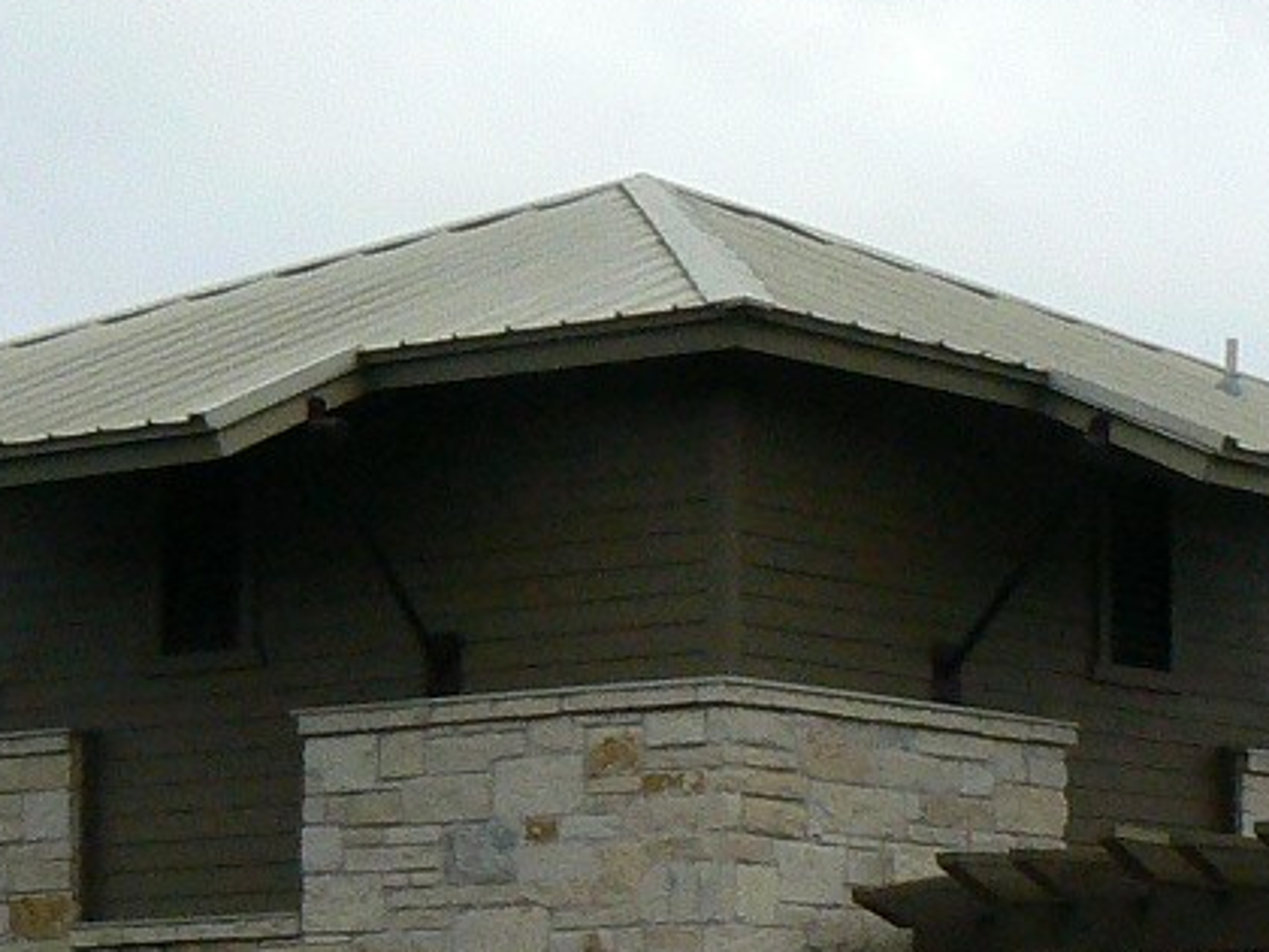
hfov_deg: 14.1
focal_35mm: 137
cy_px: 994
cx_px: 1363
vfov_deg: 10.7
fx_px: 5022
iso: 200
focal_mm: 6
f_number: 7.1
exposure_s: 1/500
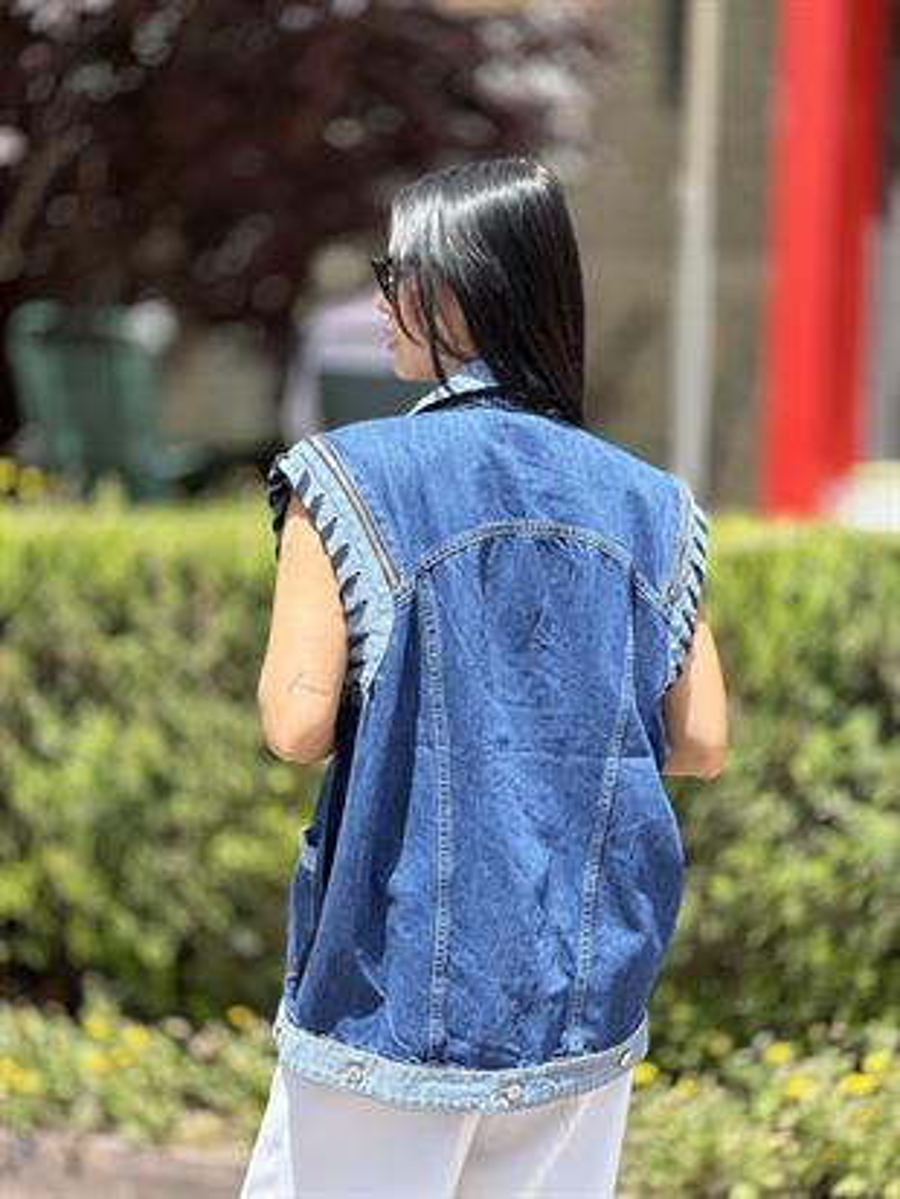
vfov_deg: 25.3
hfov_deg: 19.1
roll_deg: -1.9
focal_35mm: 77
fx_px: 2668
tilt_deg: -4.6
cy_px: 600
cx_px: 450
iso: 25
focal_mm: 9
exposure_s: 1/209
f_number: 2.8
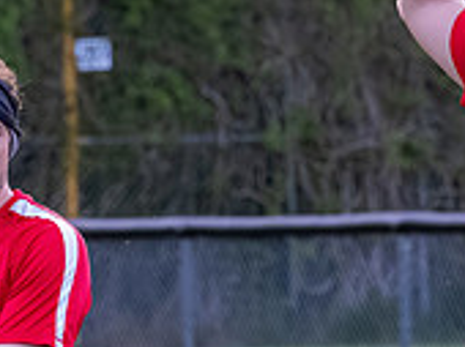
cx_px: -126
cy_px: 277
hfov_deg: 1.9
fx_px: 13763
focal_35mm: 1026
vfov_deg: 1.4
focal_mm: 150
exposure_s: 1/1000
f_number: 5.6
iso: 4000
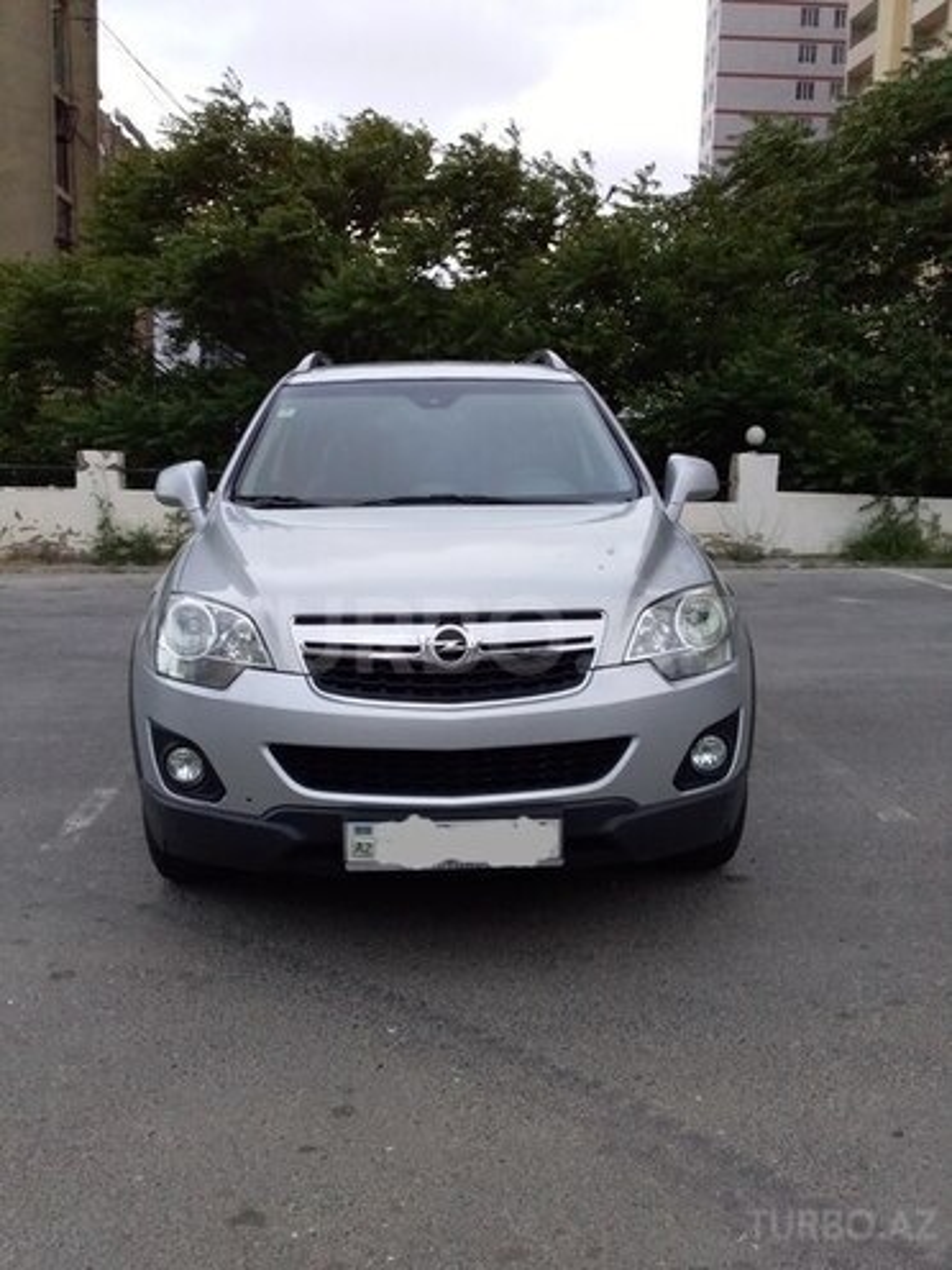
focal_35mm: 31
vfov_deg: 58.4
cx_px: 476
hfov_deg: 45.4
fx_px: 1137
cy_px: 635
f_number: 2.2
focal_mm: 3.3
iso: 80
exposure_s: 1/50
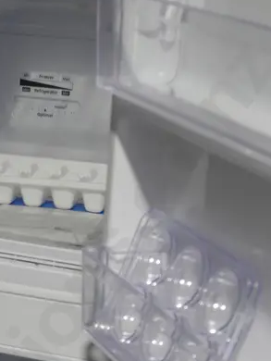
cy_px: 433
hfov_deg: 13.8
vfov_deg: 17.8
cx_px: -22
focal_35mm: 105
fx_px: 1095
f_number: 4.5
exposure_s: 1/60
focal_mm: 20
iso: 400
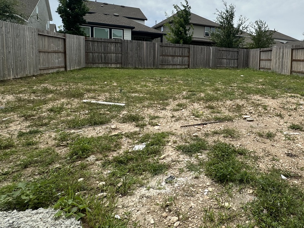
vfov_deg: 55.7
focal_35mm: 24
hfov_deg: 68.6
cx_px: 214
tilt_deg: -4.6
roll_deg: -2.1
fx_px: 211
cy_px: 77
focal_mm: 2.22
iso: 50
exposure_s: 1/2681
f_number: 2.2
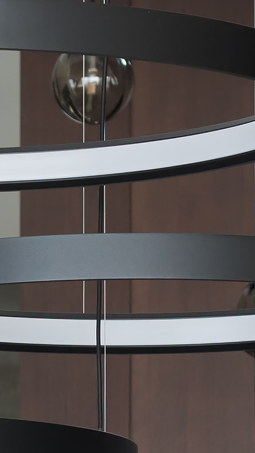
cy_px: 982
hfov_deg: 3.6
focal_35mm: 335
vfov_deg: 6.2
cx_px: -179
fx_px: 4026
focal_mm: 45
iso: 320
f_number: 5.6
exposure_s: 1/30
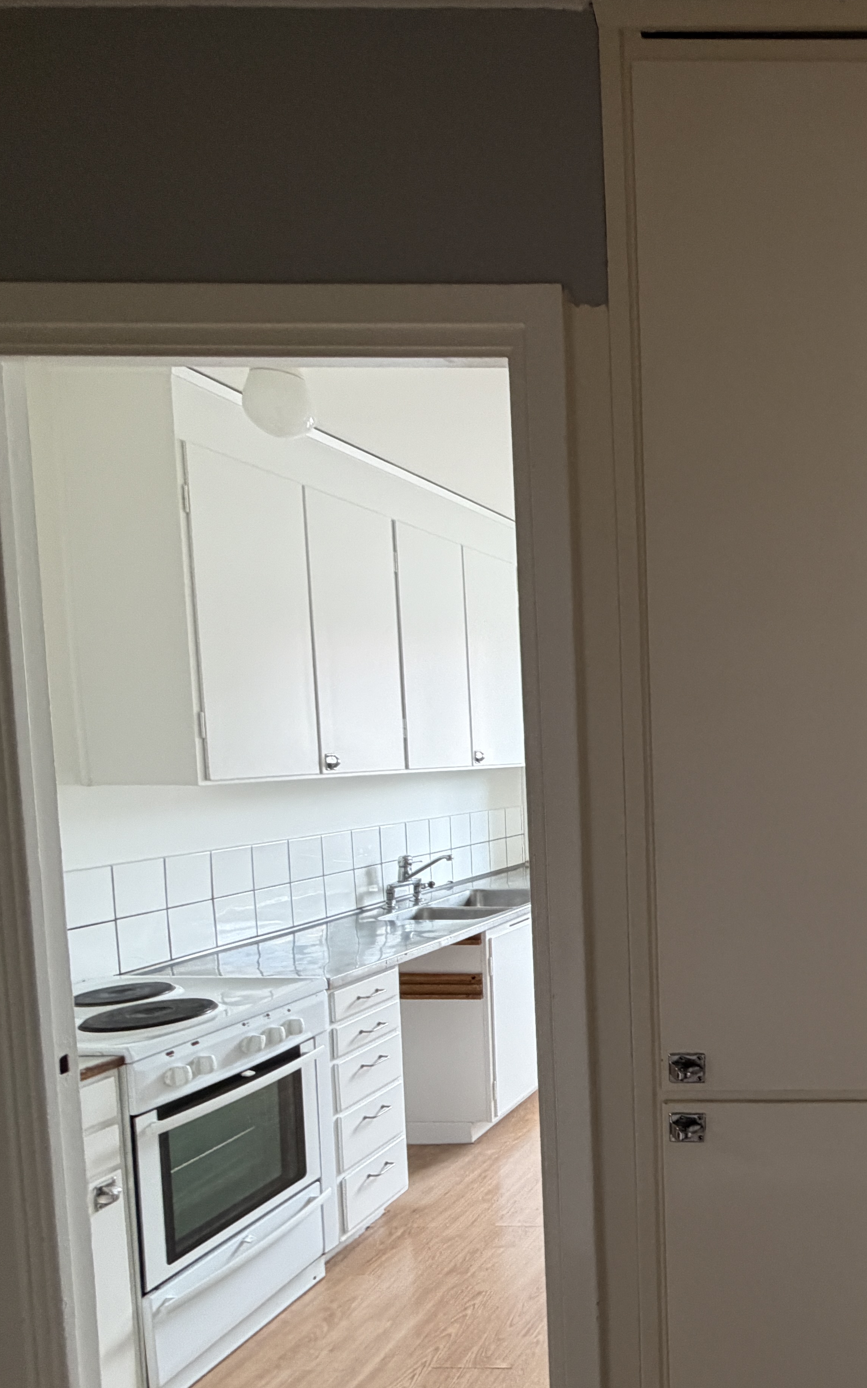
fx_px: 870
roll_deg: +0.4
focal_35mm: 23
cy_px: 802
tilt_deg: -4.2
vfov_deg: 76.6
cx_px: 986
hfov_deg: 40.8
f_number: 2.2
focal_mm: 2.22
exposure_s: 1/100
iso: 320
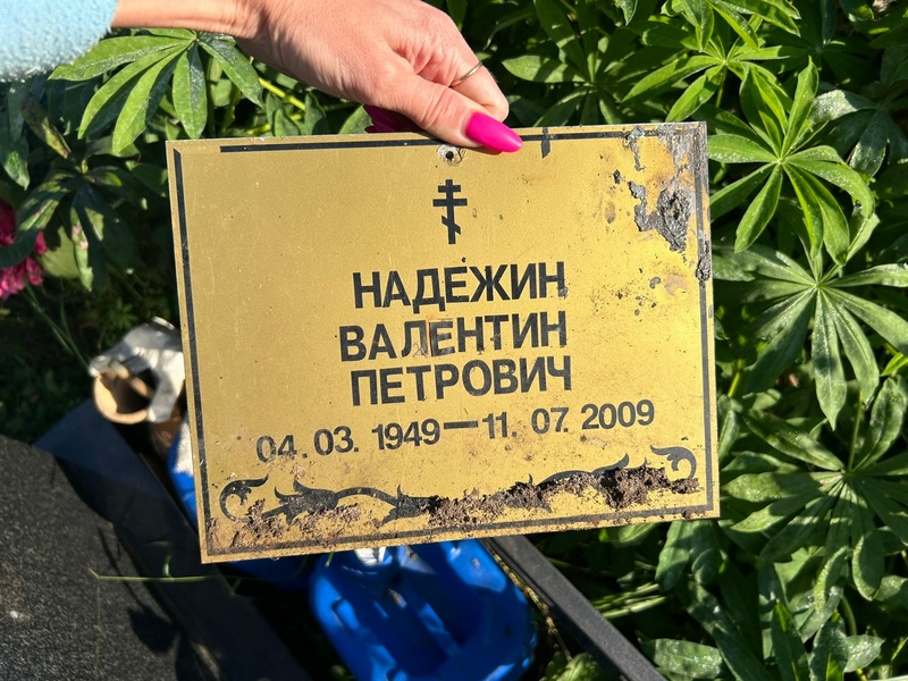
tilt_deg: -68.2
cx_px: 454
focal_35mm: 26
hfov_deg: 67.3
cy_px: 340
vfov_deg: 53.1
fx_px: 682
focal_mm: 5.7
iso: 50
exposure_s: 1/3968
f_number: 1.5
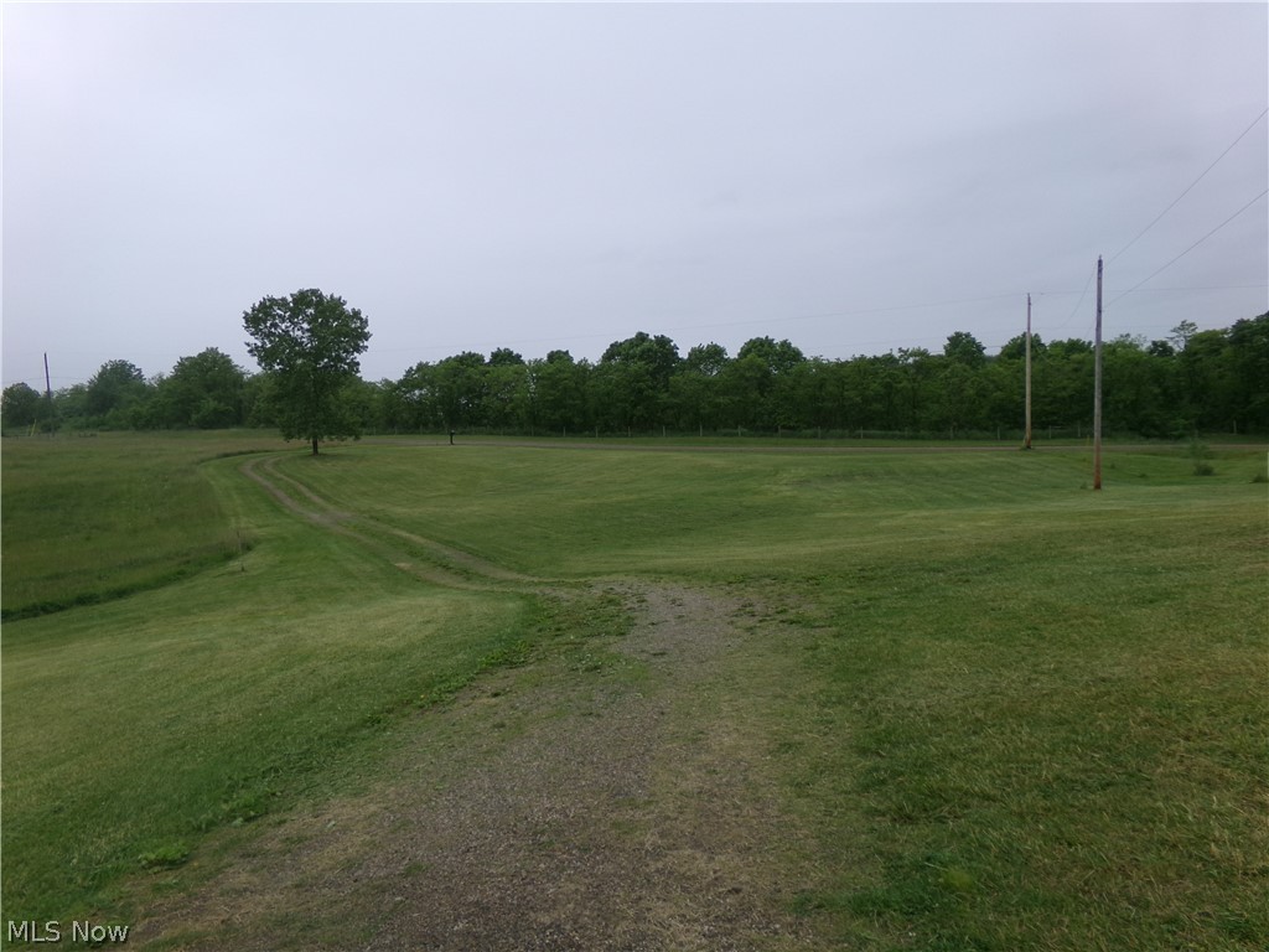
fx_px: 880
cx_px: 634
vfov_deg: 56.8
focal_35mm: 24
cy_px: 476
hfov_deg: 71.6
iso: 100
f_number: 3.7
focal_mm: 4.3
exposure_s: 1/350
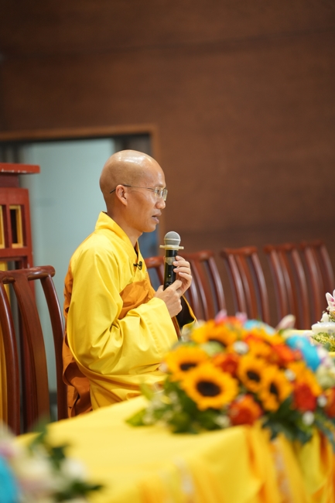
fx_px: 2095
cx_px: 168
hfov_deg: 9.1
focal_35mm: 150
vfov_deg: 13.7
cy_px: 252
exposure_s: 1/160
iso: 2000
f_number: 2.8
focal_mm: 150
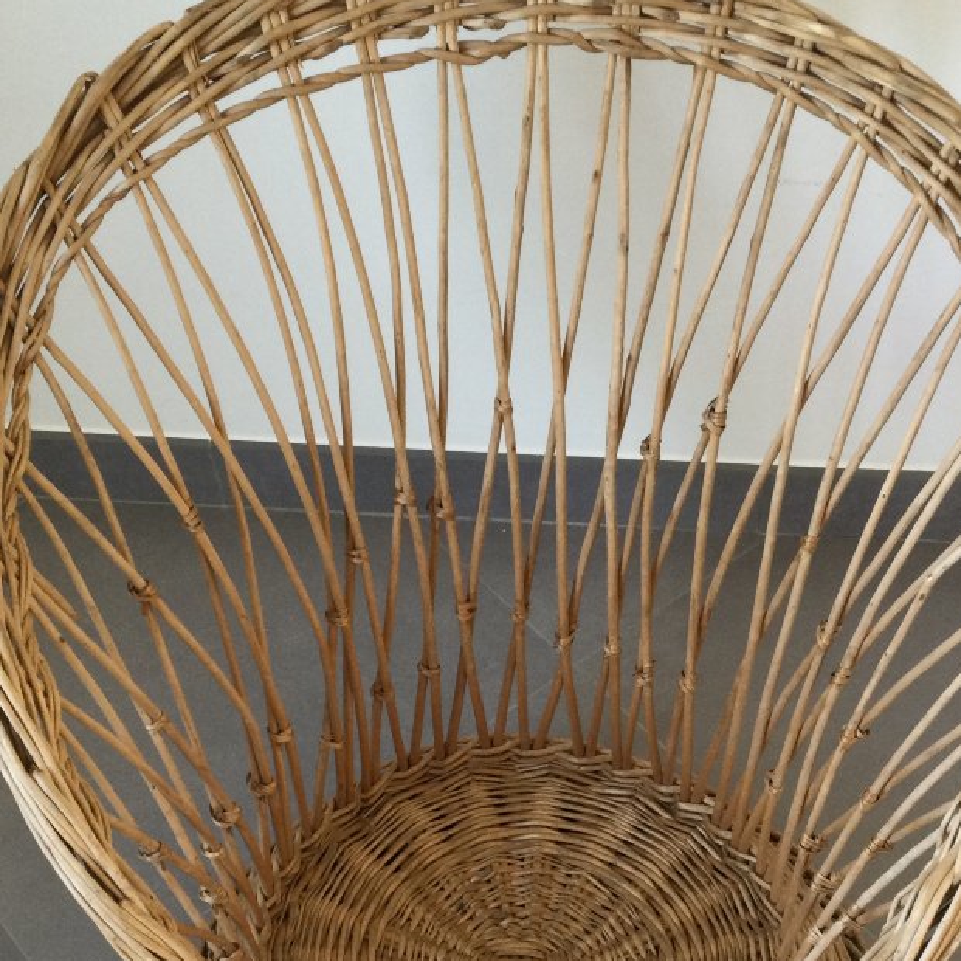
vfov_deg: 31.8
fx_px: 1665
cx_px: 512
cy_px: 682
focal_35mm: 53
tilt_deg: -50.5
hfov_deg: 32.2
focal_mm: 3.3
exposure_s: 1/33
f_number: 2.4
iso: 64
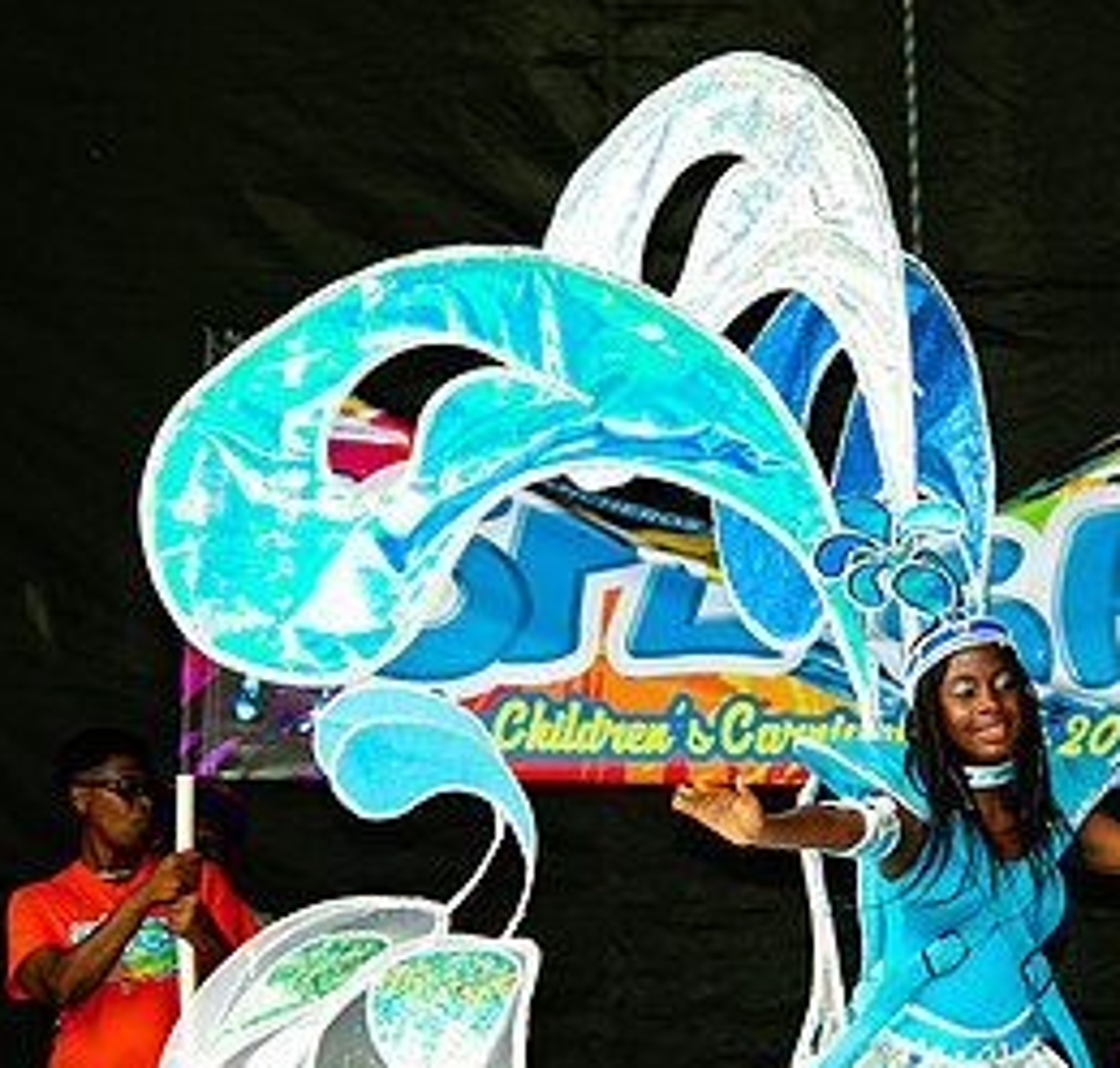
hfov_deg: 4.2
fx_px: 15095
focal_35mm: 422
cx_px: 717
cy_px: 802
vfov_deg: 4.1
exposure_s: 1/200
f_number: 5.6
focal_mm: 135
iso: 160
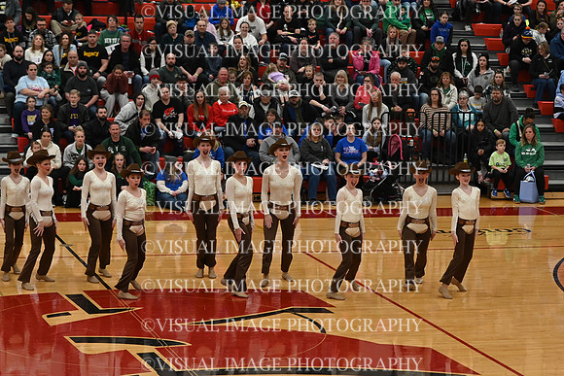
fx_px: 1645
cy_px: 188
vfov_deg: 13.0
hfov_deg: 19.5
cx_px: 282
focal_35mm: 105
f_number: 4
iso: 3200
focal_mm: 70
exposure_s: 1/400
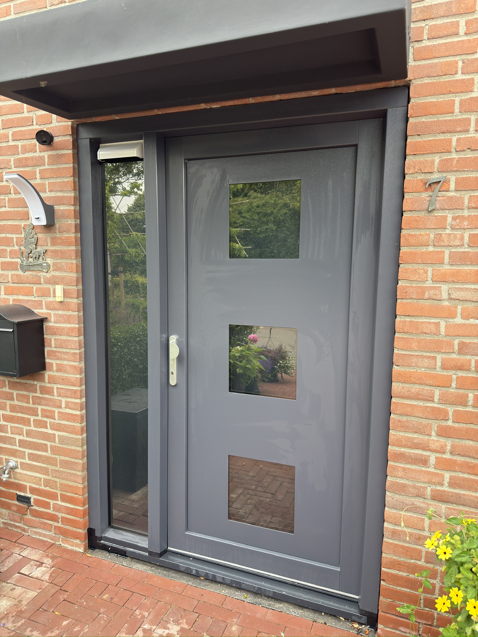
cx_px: 239
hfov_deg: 56.8
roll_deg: -0.6
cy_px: 318
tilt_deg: -6.2
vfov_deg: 71.6
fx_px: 442
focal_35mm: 24
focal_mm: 6.76
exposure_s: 1/226
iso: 125
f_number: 1.78
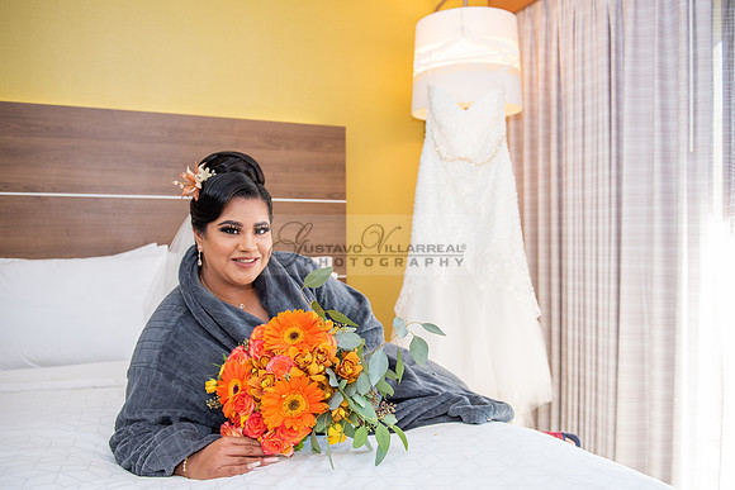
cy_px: 255
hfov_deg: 64.2
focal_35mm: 29
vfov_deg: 45.4
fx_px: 586
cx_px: 372
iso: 500
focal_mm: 27
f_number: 3.5
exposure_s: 1/250
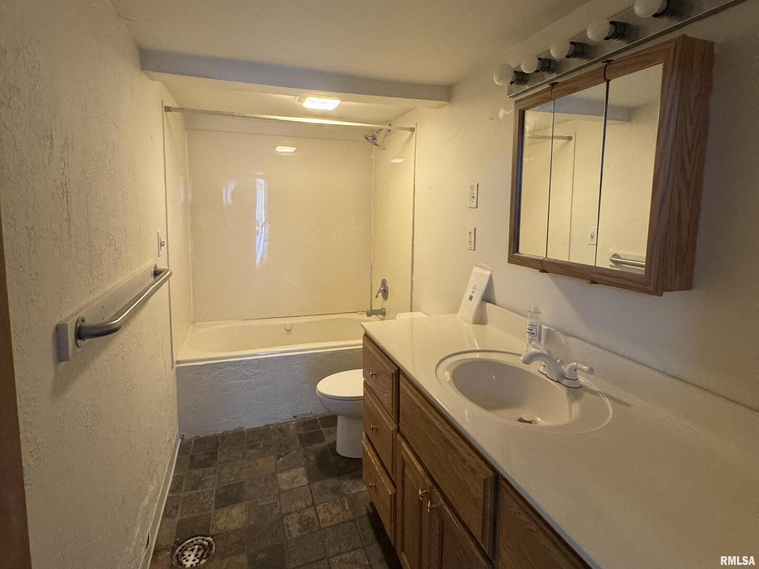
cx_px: 380
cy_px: 284
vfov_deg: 85.7
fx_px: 307
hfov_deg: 102.1
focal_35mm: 14
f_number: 2.2
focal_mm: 2.22
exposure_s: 1/60
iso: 500
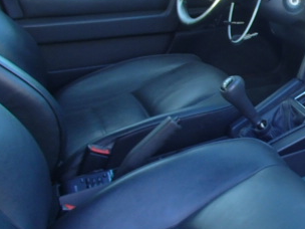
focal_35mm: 59
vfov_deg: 24.7
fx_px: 520
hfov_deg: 30.3
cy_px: 81
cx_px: 309
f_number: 3.9
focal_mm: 5
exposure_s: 1/30
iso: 200
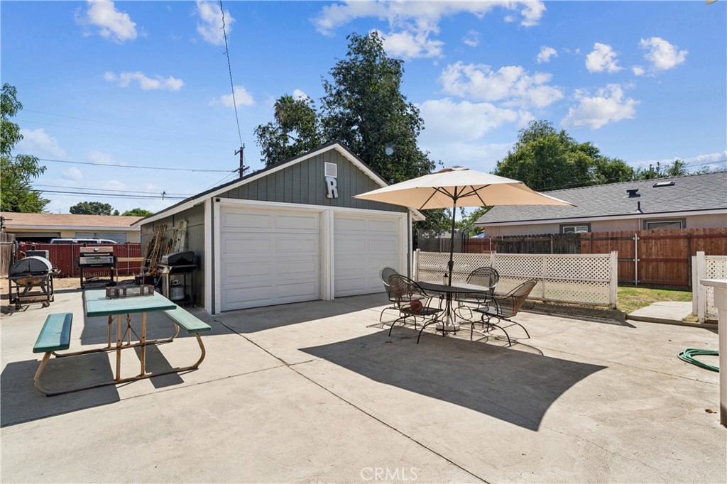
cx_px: 364
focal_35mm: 17
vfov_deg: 70.4
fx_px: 343
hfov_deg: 93.3
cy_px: 242
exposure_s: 1/100
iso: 100
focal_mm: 17
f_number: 14
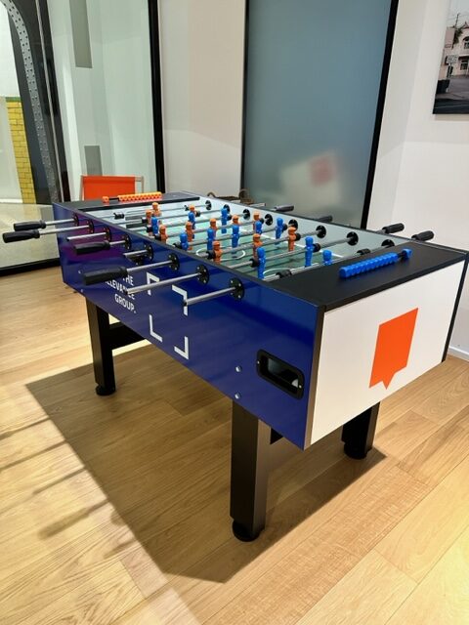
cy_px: 312
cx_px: 234
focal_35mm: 24
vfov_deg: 71.6
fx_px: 434
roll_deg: -0.9
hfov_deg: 56.8
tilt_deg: -23.5
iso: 400
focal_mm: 6.86
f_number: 1.78
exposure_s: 1/55
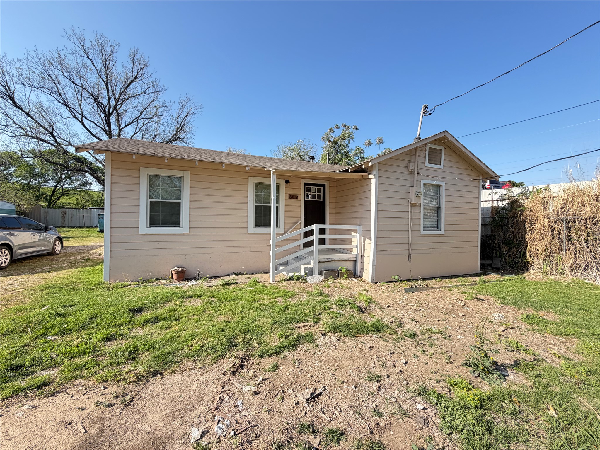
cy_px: 225
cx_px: 300
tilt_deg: -1.9
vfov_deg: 85.7
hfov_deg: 102.1
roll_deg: -0.4
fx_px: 243
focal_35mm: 14
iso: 50
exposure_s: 1/502
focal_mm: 2.22
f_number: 2.2
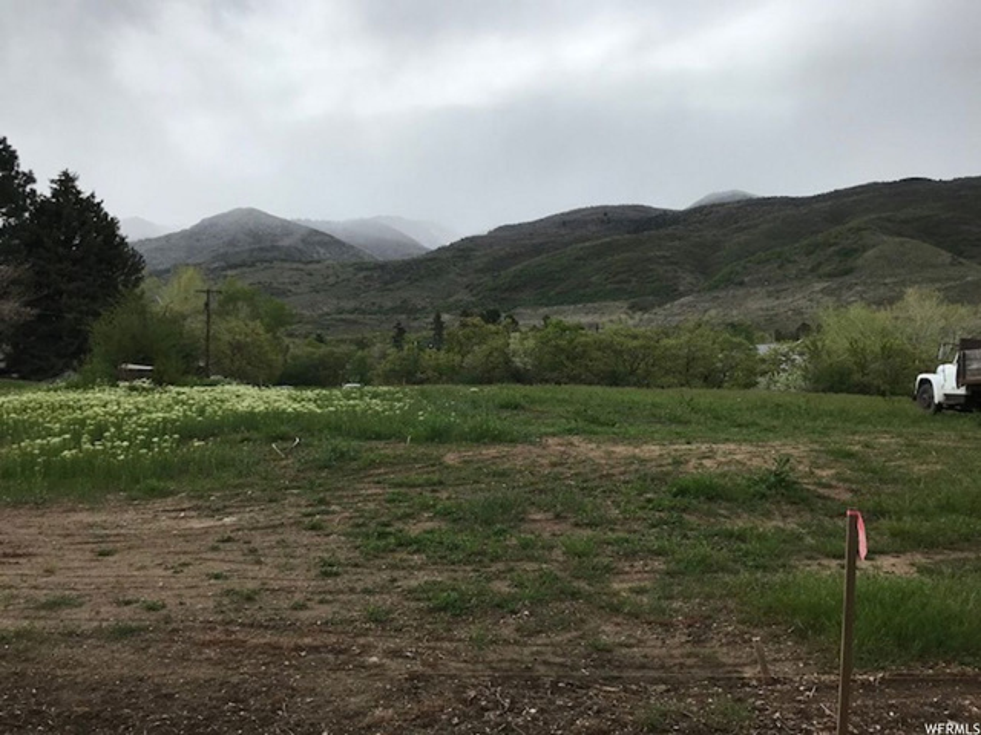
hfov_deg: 63.4
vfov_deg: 49.7
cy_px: 368
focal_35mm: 28
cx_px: 490
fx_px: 794
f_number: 1.8
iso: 20
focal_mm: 3.99
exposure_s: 1/1076
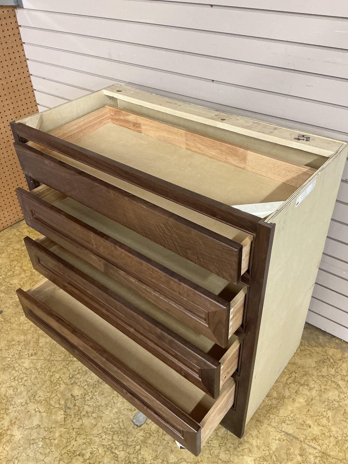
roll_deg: +2.5
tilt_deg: -36.9
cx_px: 173
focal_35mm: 30
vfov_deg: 60.0
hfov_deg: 46.8
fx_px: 402
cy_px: 229
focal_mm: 3
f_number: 1.8
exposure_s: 1/60
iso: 200
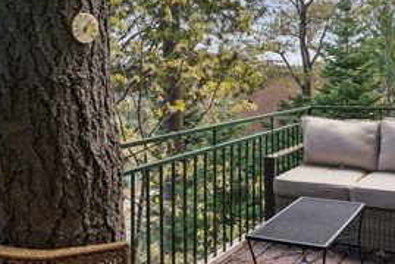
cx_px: 314
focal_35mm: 39
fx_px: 428
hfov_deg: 47.0
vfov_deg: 33.8
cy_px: 72
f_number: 13
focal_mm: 16.4
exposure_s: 1/15
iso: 100
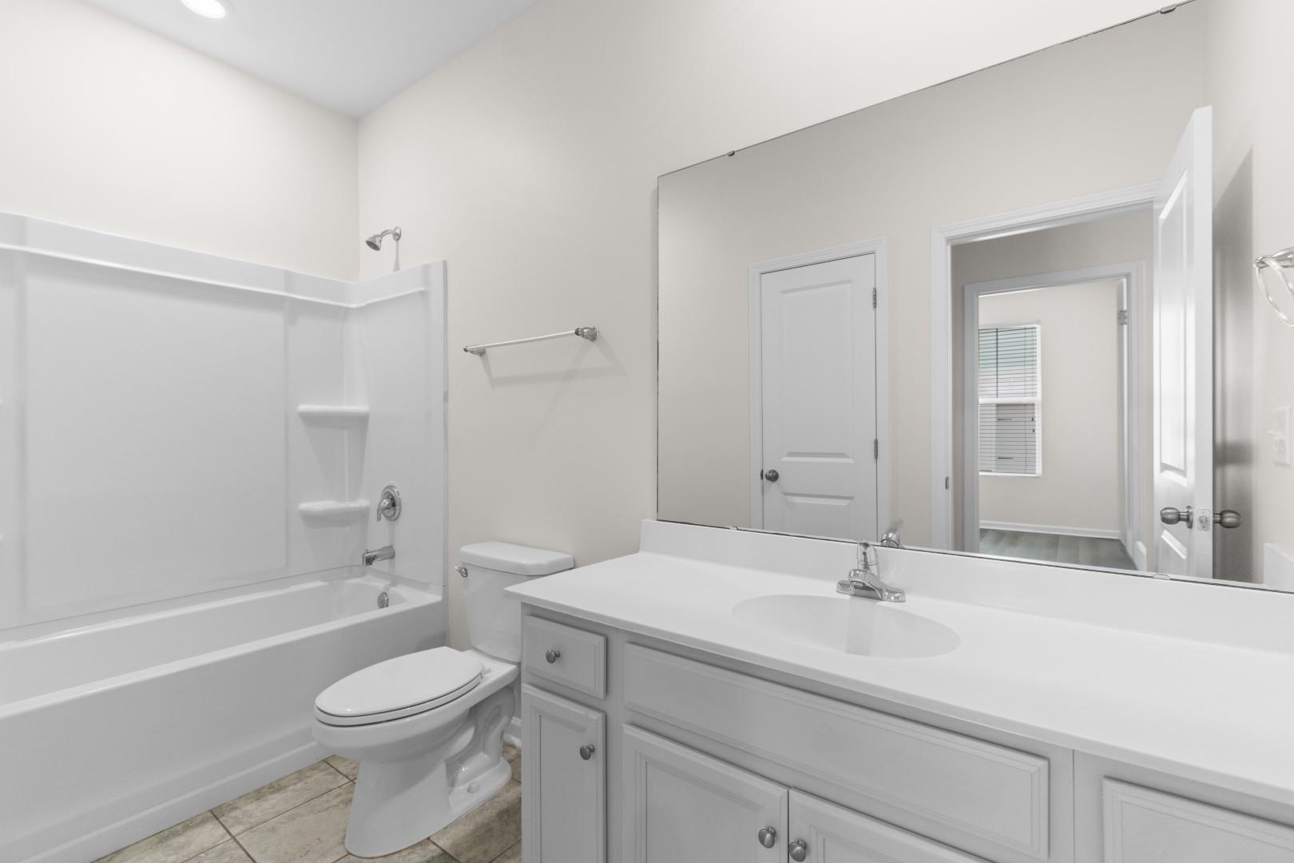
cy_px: 432
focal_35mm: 15
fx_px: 539
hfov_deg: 100.4
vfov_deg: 77.3
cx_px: 647
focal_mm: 10
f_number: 4.5
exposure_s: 1/5
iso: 100
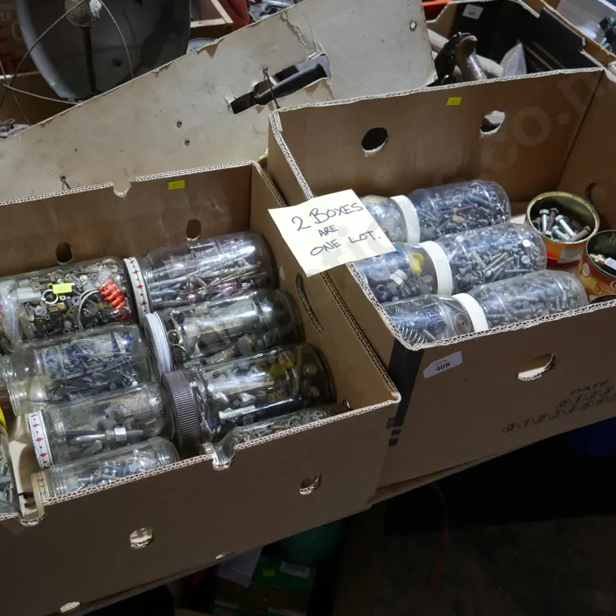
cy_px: 309
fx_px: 685
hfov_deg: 48.4
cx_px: 287
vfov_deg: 48.5
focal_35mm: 34
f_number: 3.5
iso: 320
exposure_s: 1/60
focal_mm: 14
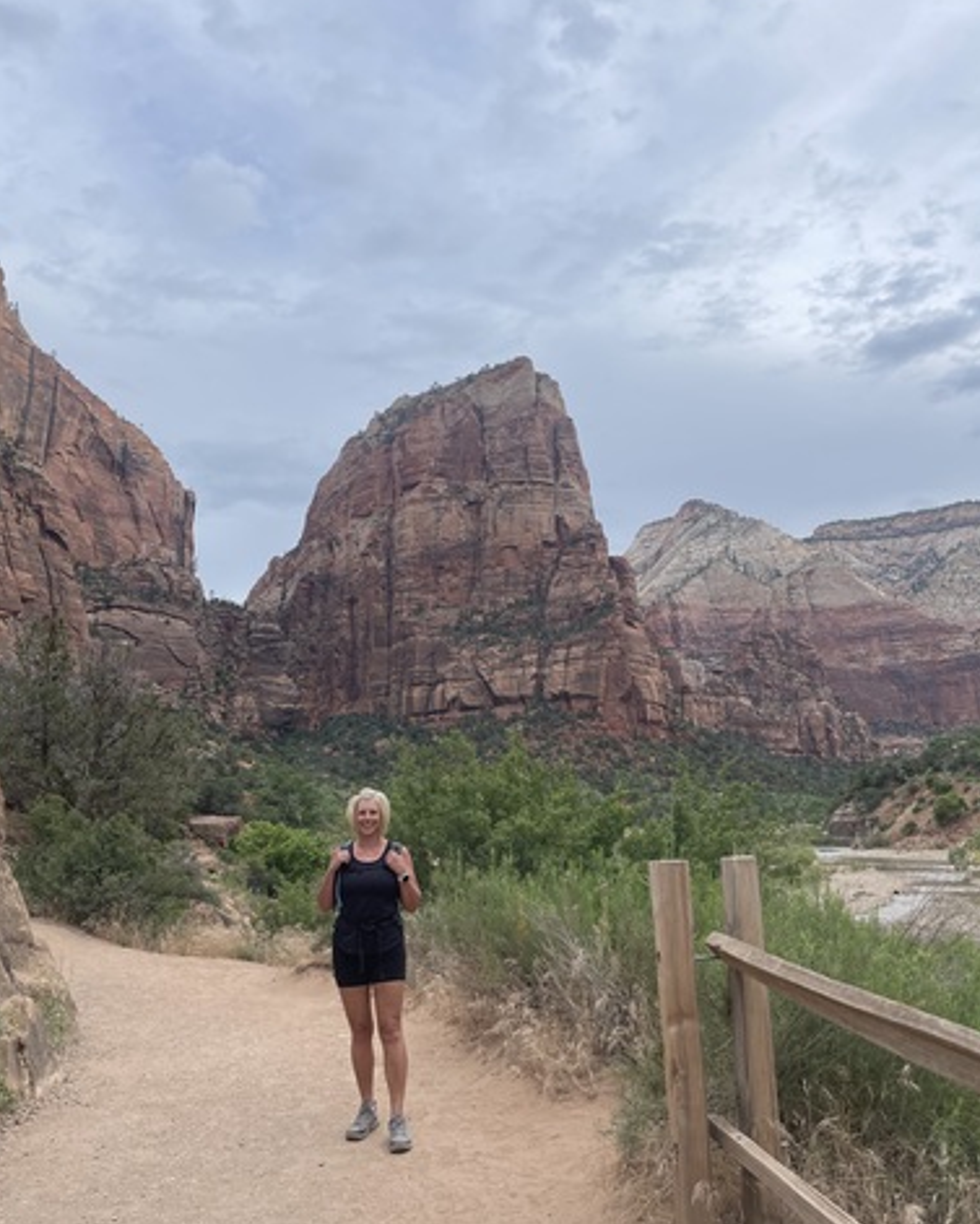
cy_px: 600
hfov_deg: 51.5
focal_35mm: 28
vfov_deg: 62.2
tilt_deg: +13.9
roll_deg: +1.9
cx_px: 484
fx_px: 1015
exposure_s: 1/1883
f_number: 1.6
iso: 32
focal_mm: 5.1
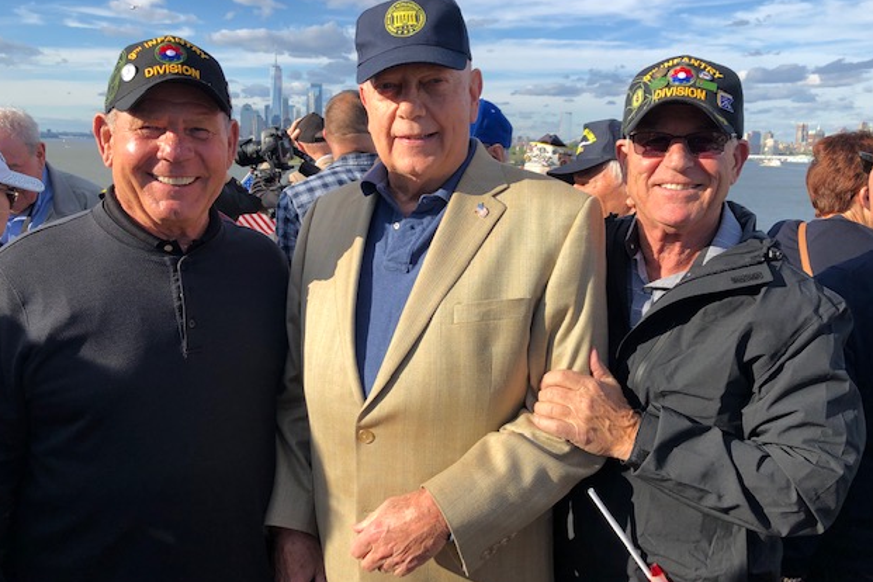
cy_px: 263
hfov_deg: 61.9
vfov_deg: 43.6
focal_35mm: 30
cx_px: 430
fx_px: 727
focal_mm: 3.99
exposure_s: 1/1245
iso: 20
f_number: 1.8
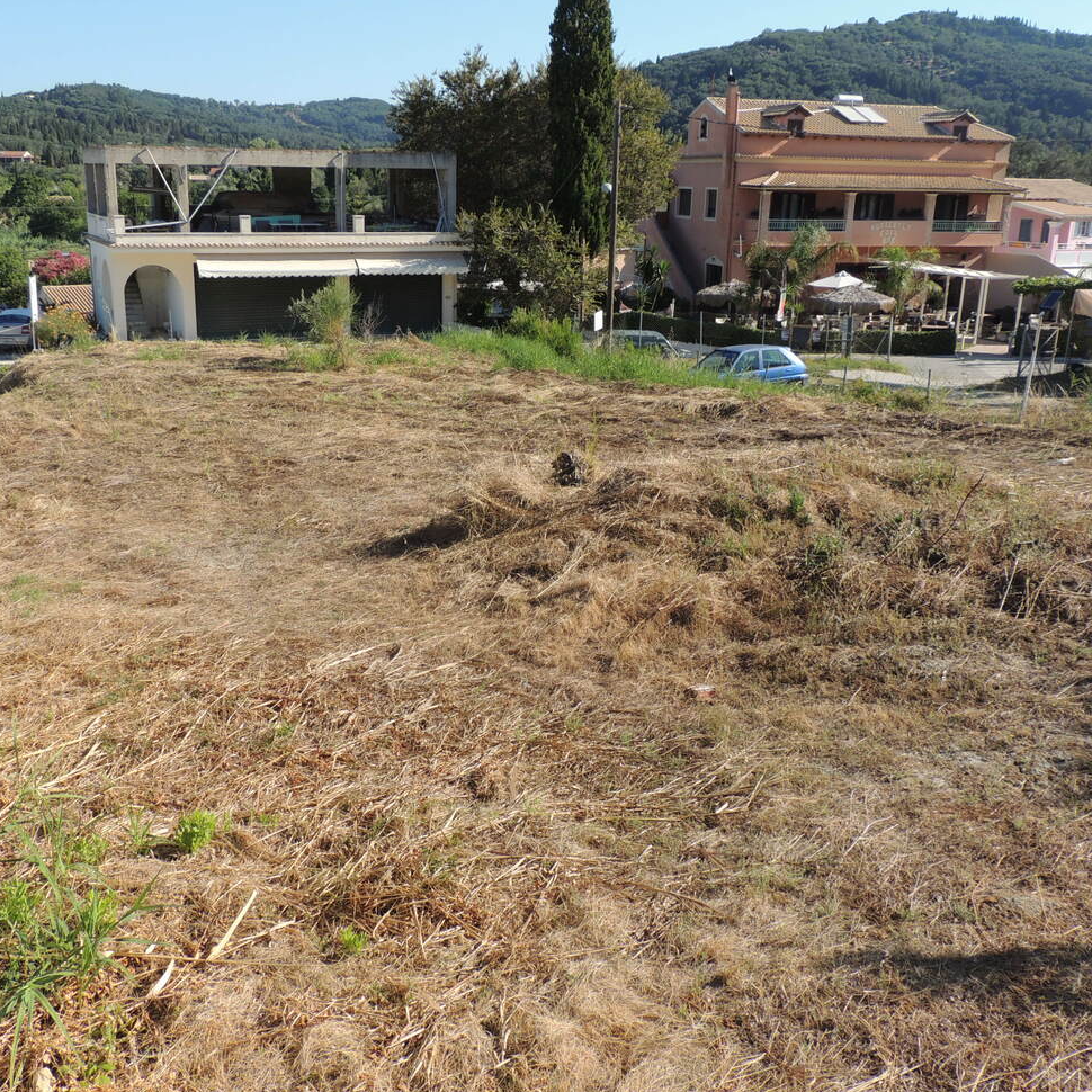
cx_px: 475
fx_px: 1213
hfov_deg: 48.3
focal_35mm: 34
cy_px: 552
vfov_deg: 48.4
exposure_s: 1/1000
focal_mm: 4.9
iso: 100
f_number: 3.1
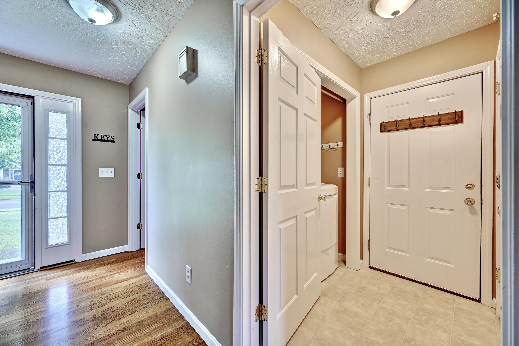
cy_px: 173
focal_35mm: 14
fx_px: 202
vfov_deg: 81.2
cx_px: 260
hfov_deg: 104.3
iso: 400
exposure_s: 1/3.33
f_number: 8
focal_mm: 14
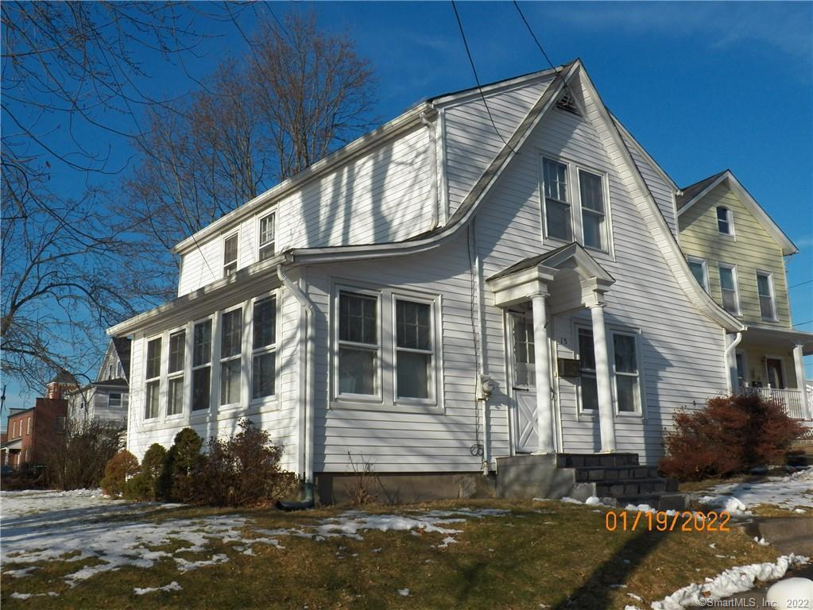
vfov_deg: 40.7
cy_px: 305
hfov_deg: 52.6
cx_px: 406
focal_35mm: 35
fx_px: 822
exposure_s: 1/1600
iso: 125
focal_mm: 6.3
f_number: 4
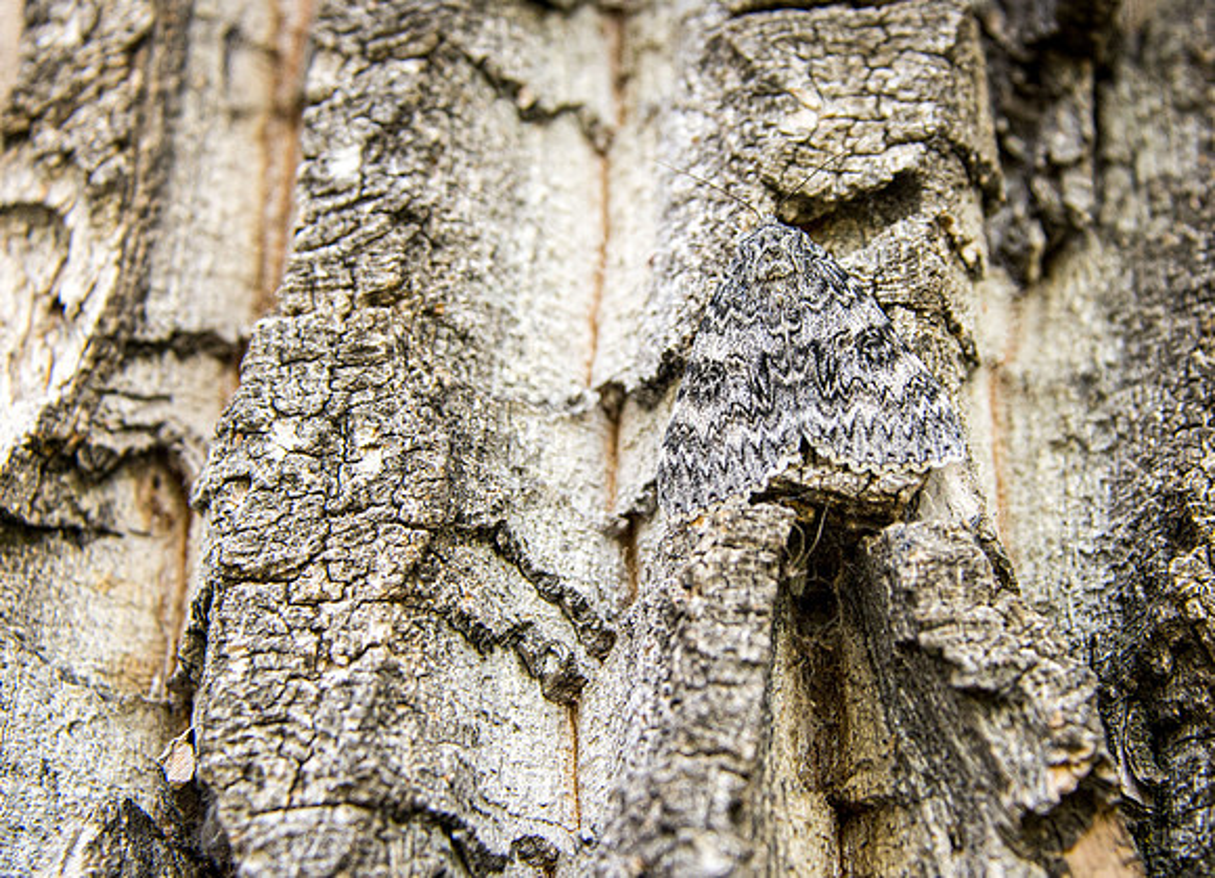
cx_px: 726
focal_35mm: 108
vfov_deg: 13.4
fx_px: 3724
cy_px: 420
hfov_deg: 18.5
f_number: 5.6
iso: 1000
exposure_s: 1/125
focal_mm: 82
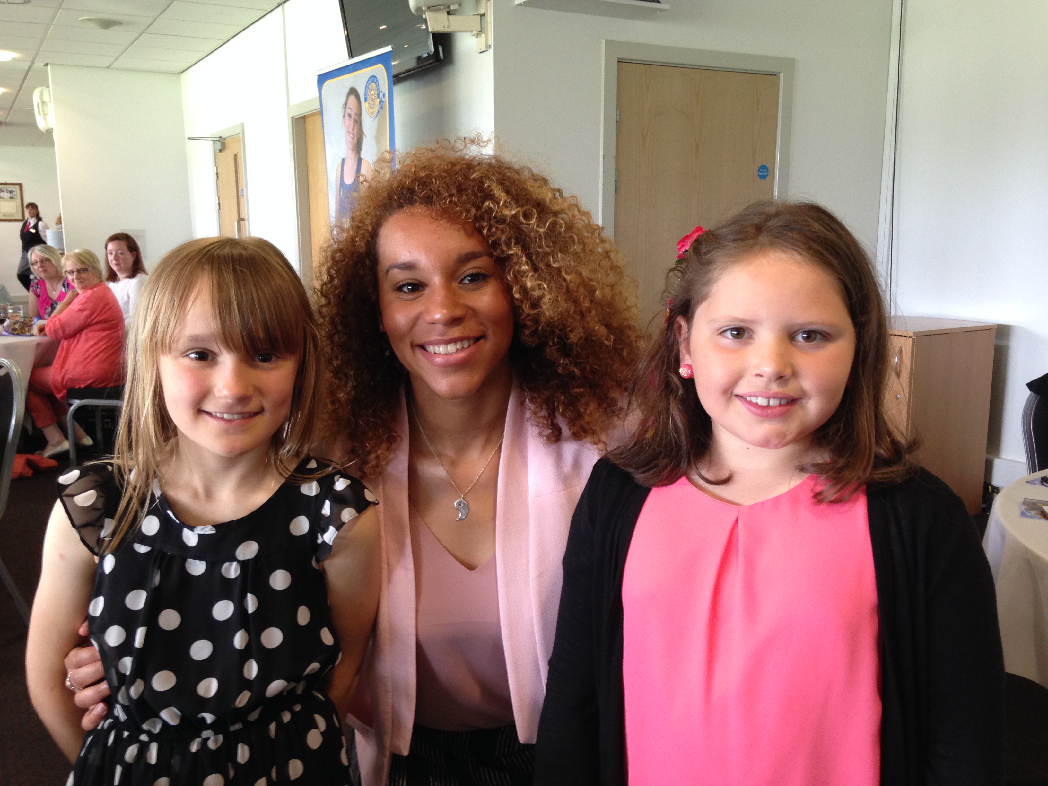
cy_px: 393
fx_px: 999
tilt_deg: -9.7
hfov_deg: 55.4
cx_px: 524
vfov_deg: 42.9
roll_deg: -1.1
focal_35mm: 33
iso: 125
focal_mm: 4.12
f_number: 2.4
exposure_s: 1/20
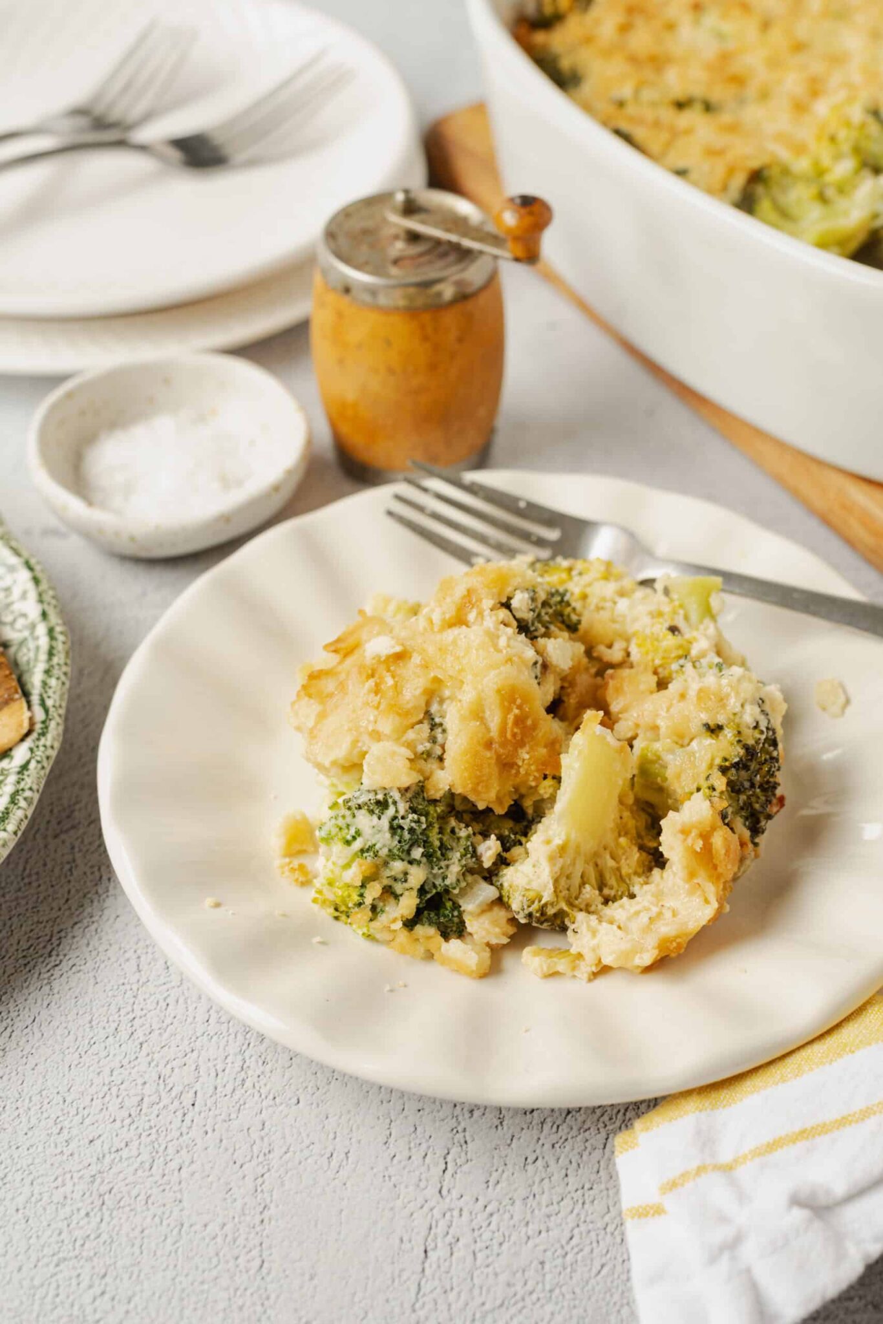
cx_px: 442
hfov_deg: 27.0
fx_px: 1839
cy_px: 662
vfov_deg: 39.6
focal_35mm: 50
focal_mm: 50
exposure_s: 1/50
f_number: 6.3
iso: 320
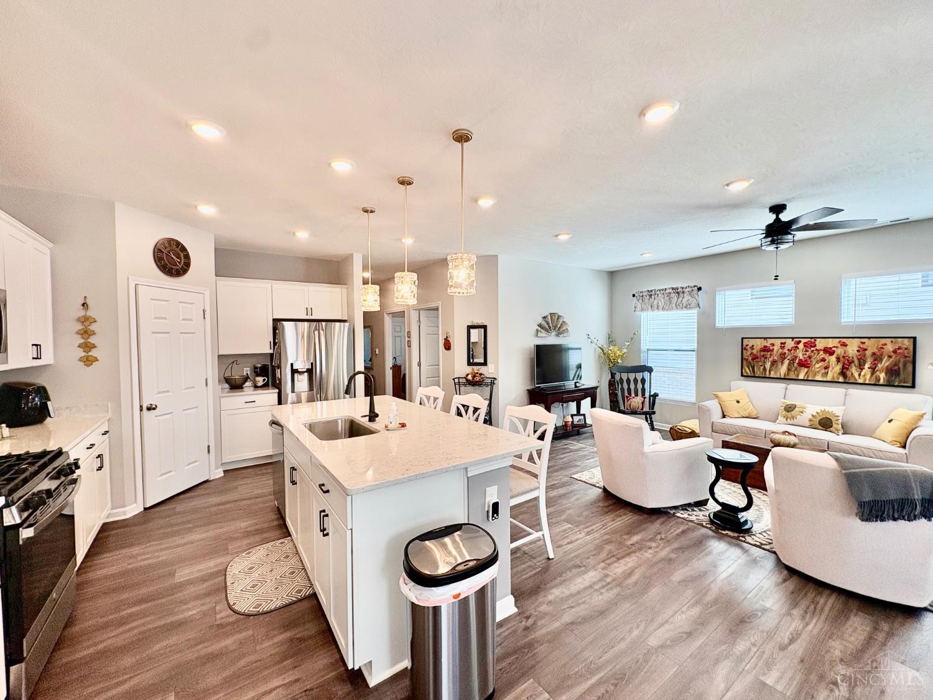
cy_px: 350
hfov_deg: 102.1
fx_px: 377
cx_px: 466
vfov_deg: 85.7
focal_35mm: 14
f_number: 2.2
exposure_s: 1/127
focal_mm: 2.22
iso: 100
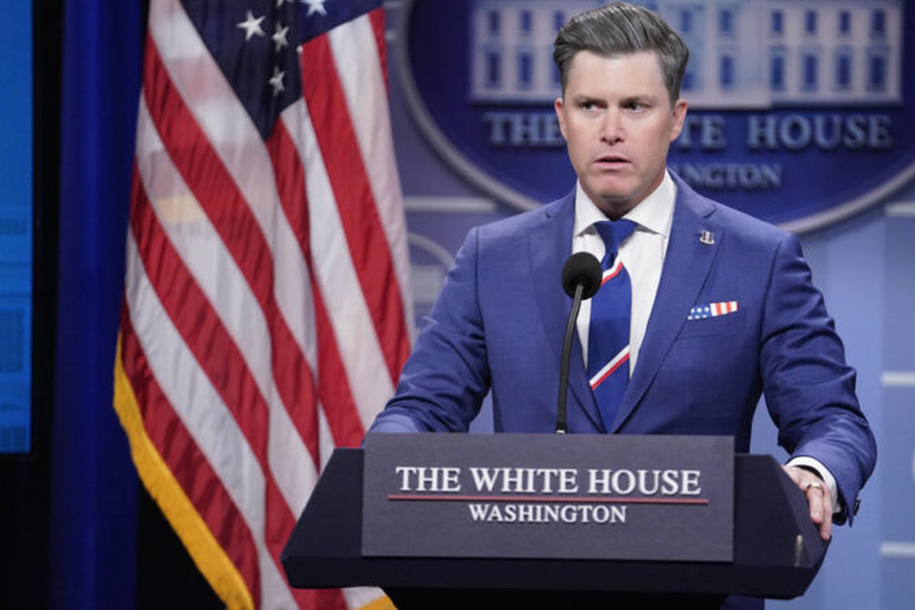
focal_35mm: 192
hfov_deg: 10.7
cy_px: 292
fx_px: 4878
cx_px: 515
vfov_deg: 7.1
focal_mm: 167
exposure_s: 1/200
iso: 4000
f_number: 2.8
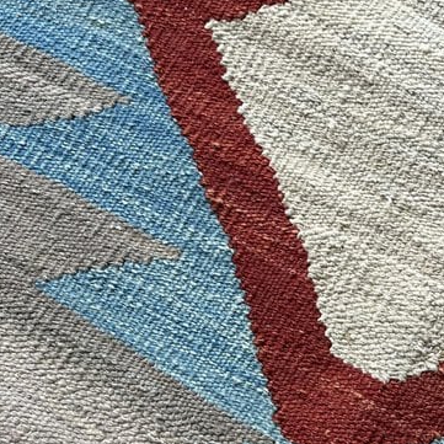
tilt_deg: -66.7
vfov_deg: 19.5
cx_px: 445
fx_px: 1292
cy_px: 248
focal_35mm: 89
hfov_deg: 19.0
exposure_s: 1/441
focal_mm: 5.7
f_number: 1.5
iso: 50
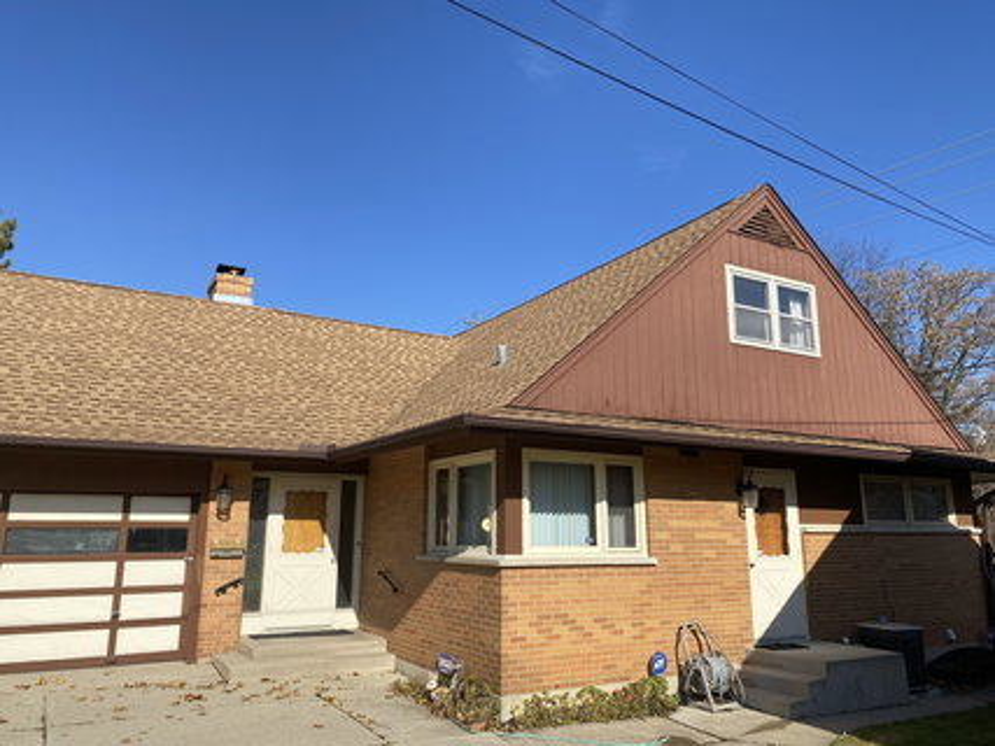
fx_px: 747
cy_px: 373
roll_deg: -0.8
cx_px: 498
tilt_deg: +11.7
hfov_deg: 67.3
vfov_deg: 53.0
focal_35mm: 26
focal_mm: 4.25
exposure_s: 1/3401
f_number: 1.8
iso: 32
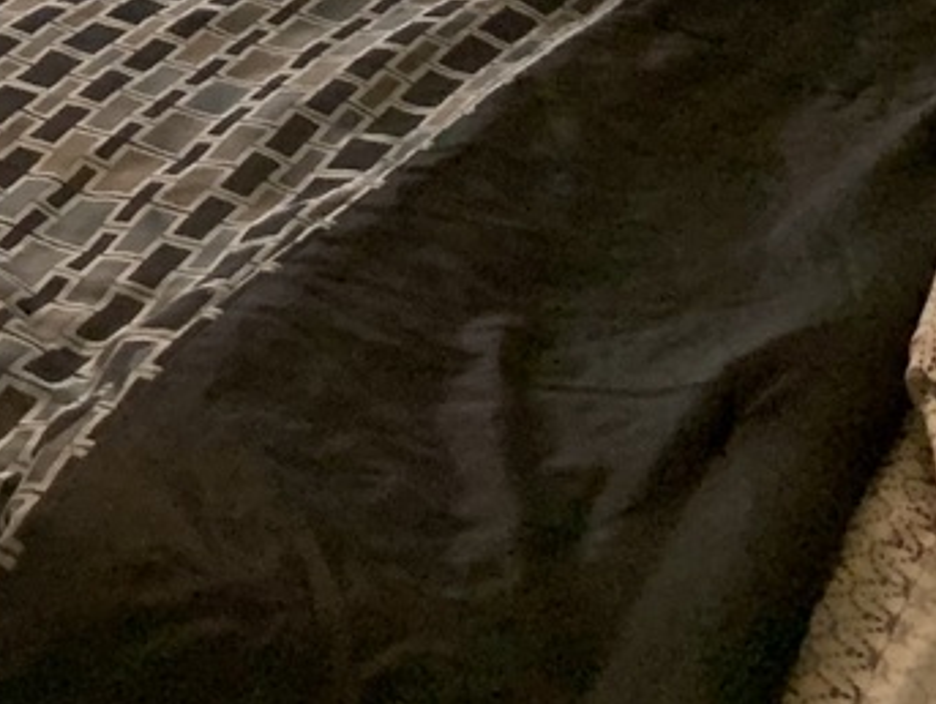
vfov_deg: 12.1
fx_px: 2950
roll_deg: -2.0
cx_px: -652
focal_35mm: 109
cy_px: -699
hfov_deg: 15.8
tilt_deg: -6.4
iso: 400
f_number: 1.8
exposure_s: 1/60
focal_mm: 4.25
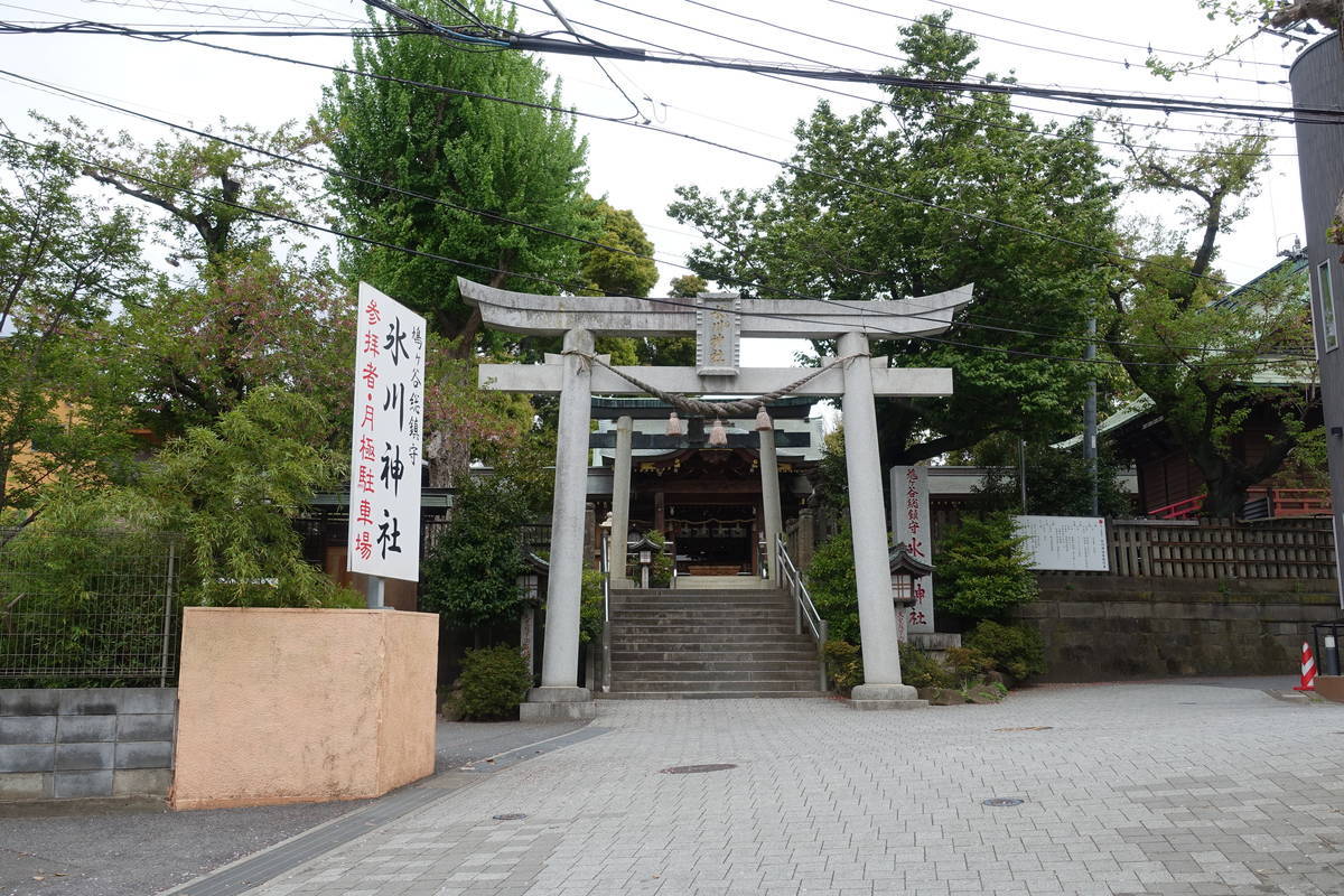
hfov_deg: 57.2
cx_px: 672
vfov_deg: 40.0
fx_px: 1232
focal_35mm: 33
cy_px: 448
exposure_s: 1/250
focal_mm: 12.2
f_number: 5.6
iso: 125
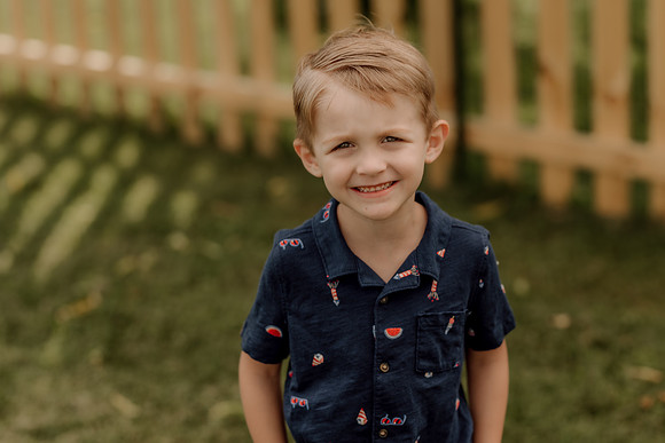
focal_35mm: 85
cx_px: 332
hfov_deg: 23.9
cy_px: 222
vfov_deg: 16.1
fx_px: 1570
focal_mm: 85
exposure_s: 1/320
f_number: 2.5
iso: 80
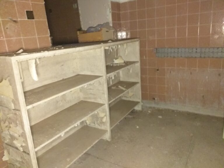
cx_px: 112
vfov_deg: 51.4
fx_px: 175
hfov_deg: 65.3
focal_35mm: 27
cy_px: 84
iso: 500
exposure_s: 1/17
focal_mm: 3.6
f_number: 1.9
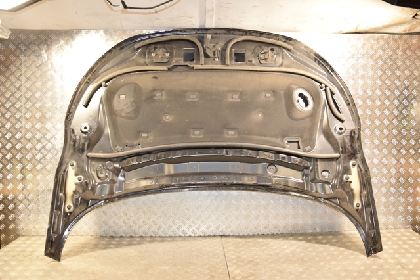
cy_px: 140
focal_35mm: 32
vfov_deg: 41.7
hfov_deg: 59.5
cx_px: 210
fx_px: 367
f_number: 5
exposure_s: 1/80
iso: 800
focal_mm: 21
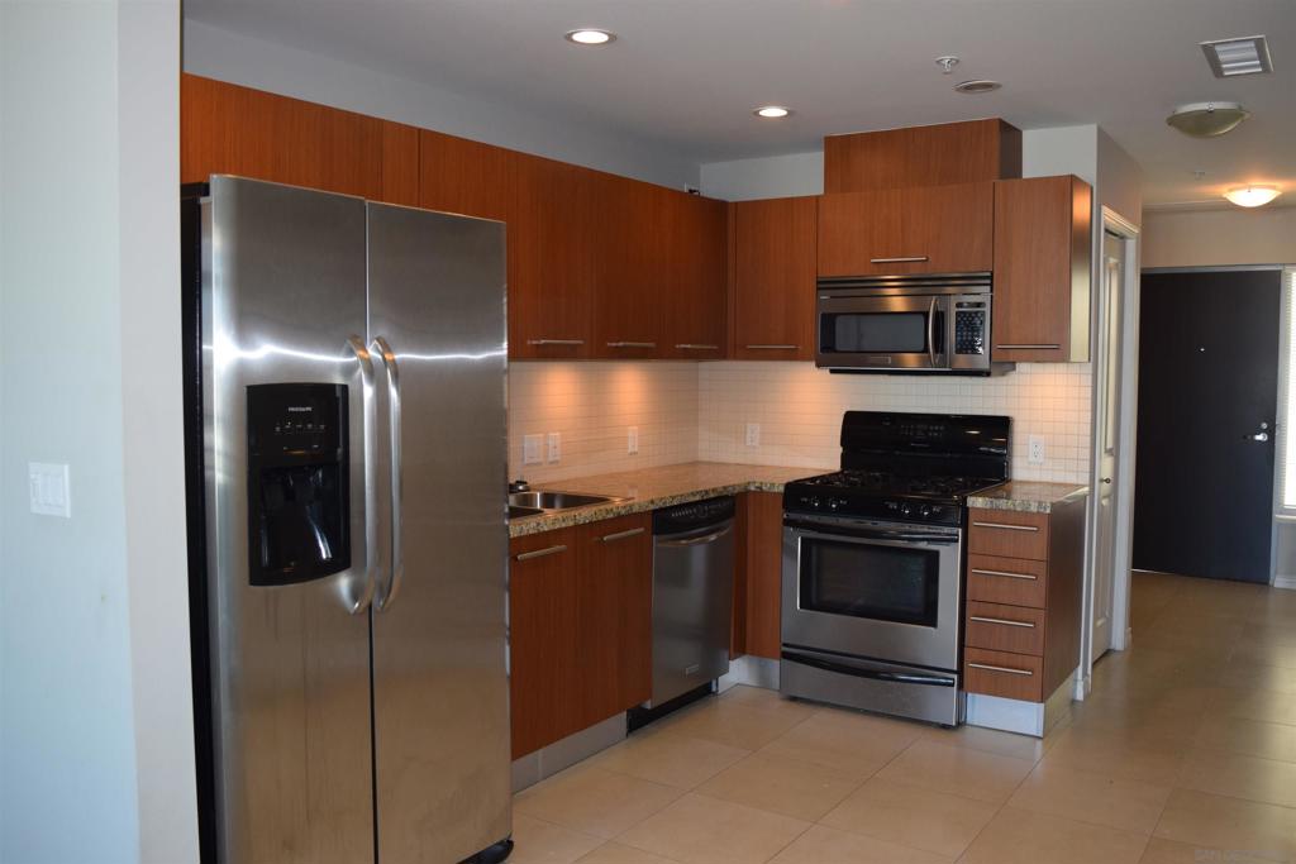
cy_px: 432
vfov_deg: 43.6
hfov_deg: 61.9
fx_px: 1080
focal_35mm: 30
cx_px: 648
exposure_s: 1/100
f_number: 5
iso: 800
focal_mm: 20
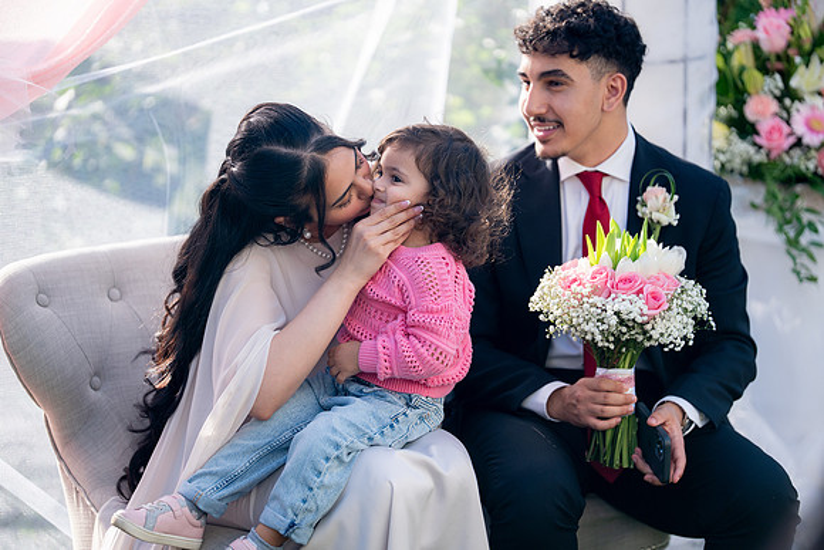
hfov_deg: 17.8
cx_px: 412
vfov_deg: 11.9
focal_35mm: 115
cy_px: 275
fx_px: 2633
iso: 200
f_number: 2
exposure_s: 1/2000
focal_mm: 115
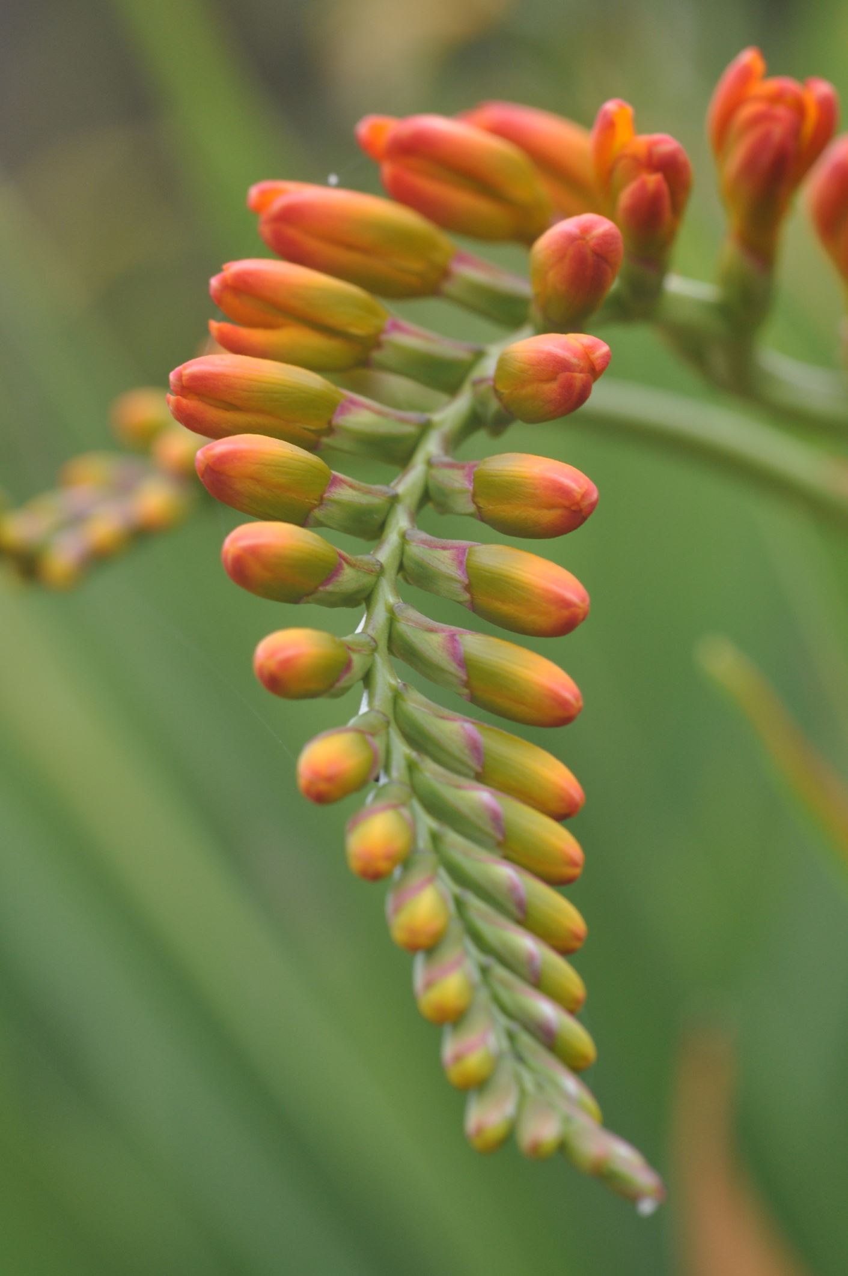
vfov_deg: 13.1
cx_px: 424
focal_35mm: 158
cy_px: 638
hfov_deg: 8.7
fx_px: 5580
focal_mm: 105
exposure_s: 1/125
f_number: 8
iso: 400
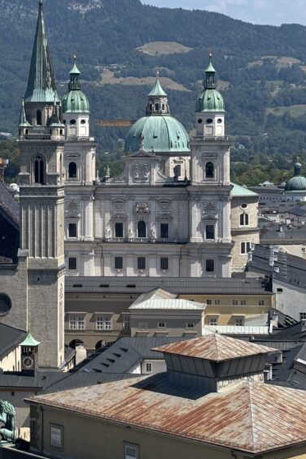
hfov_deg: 13.8
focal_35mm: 99
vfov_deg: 20.5
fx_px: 1261
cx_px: 103
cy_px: 136
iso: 40
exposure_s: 1/2710
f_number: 1.6
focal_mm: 5.96
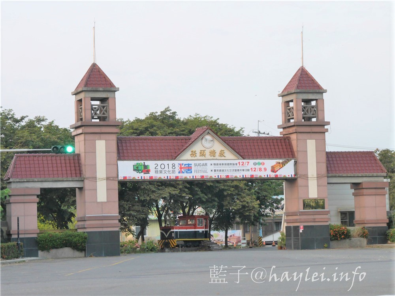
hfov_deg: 17.9
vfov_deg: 13.5
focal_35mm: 110
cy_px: 148
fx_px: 1255
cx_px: 198
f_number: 5.1
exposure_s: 1/125
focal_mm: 55
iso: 640
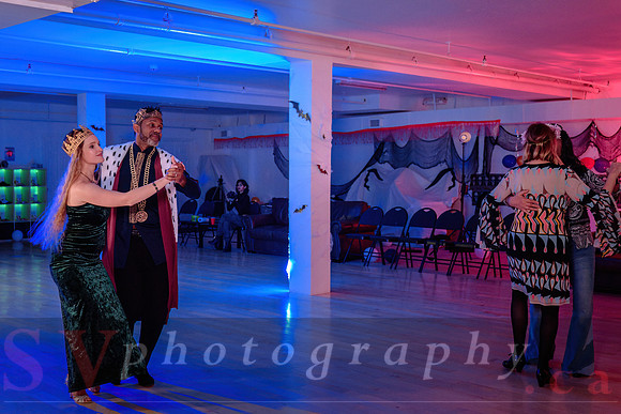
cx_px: 276
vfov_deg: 29.9
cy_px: 228
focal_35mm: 45
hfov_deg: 43.6
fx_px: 776
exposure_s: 1/100
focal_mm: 40
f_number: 3.5
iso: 800
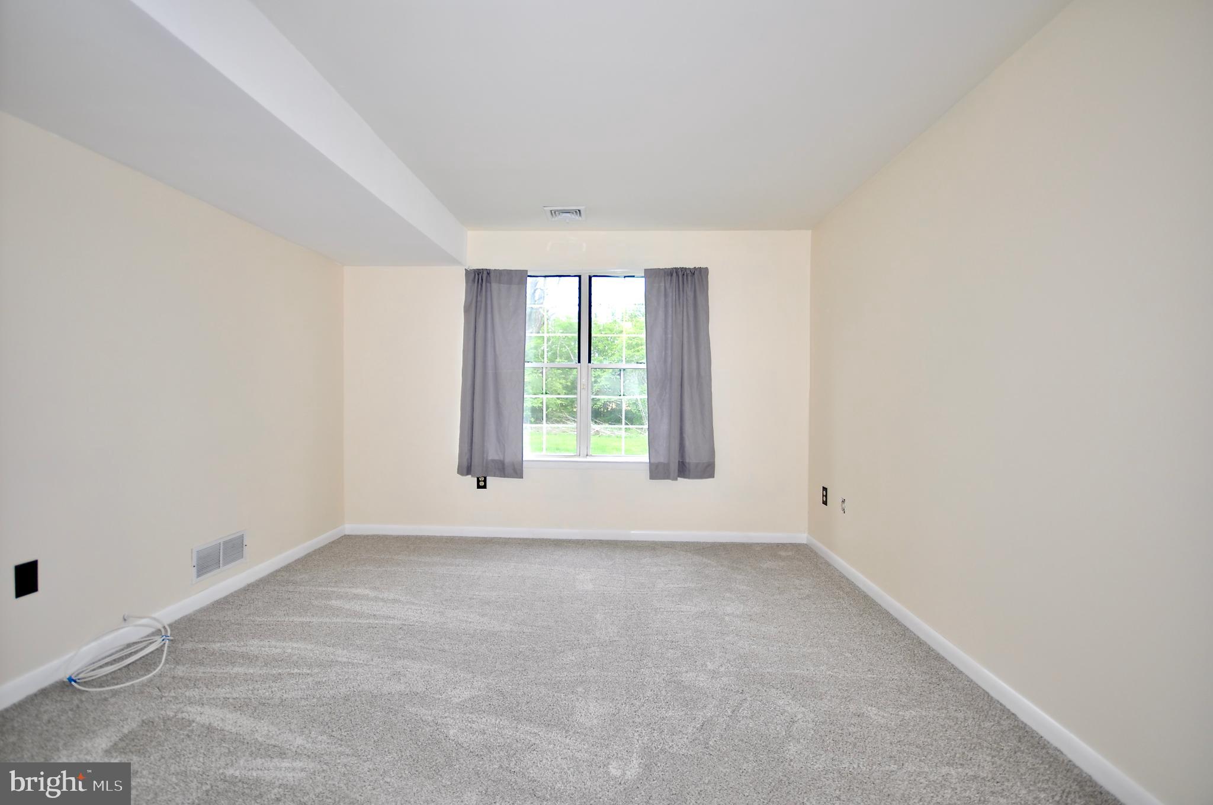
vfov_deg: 77.2
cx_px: 606
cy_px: 402
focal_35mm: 15
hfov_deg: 100.5
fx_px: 505
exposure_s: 1/60
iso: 100
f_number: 4
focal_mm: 10
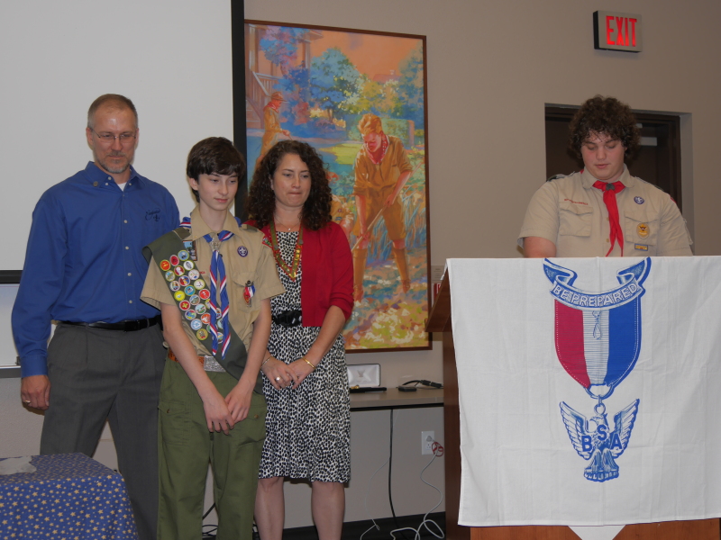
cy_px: 270
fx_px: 1166
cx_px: 360
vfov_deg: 26.1
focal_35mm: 56
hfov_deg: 34.3
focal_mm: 28
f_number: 4.3
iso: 200
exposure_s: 1/60
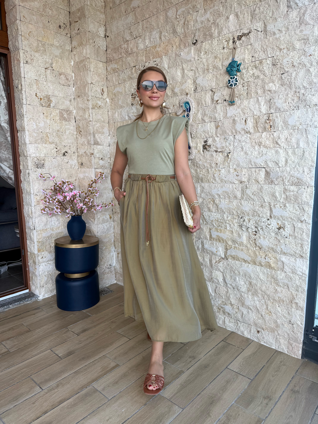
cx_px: 159
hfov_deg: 56.8
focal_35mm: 24
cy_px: 212
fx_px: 294
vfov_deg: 71.6
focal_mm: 6.76
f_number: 1.78
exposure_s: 1/401
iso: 80
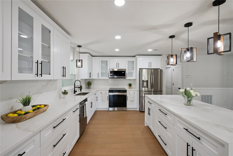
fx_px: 104
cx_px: 116
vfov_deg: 73.8
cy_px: 78
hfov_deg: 96.7
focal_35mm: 16
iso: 500
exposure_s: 1/50
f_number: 8
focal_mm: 16
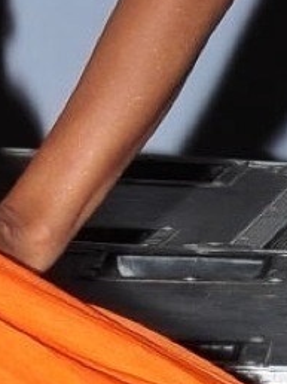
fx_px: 3913
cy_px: 241
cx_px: -230
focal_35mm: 353
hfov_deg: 4.2
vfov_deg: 5.6
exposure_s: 1/125
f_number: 10
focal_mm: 35
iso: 400
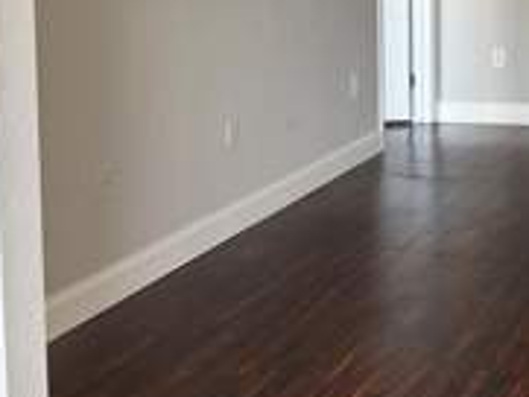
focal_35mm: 69
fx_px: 1055
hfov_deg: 25.6
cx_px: 614
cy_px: -15
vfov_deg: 20.5
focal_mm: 5.96
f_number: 1.6
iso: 125
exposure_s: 1/81
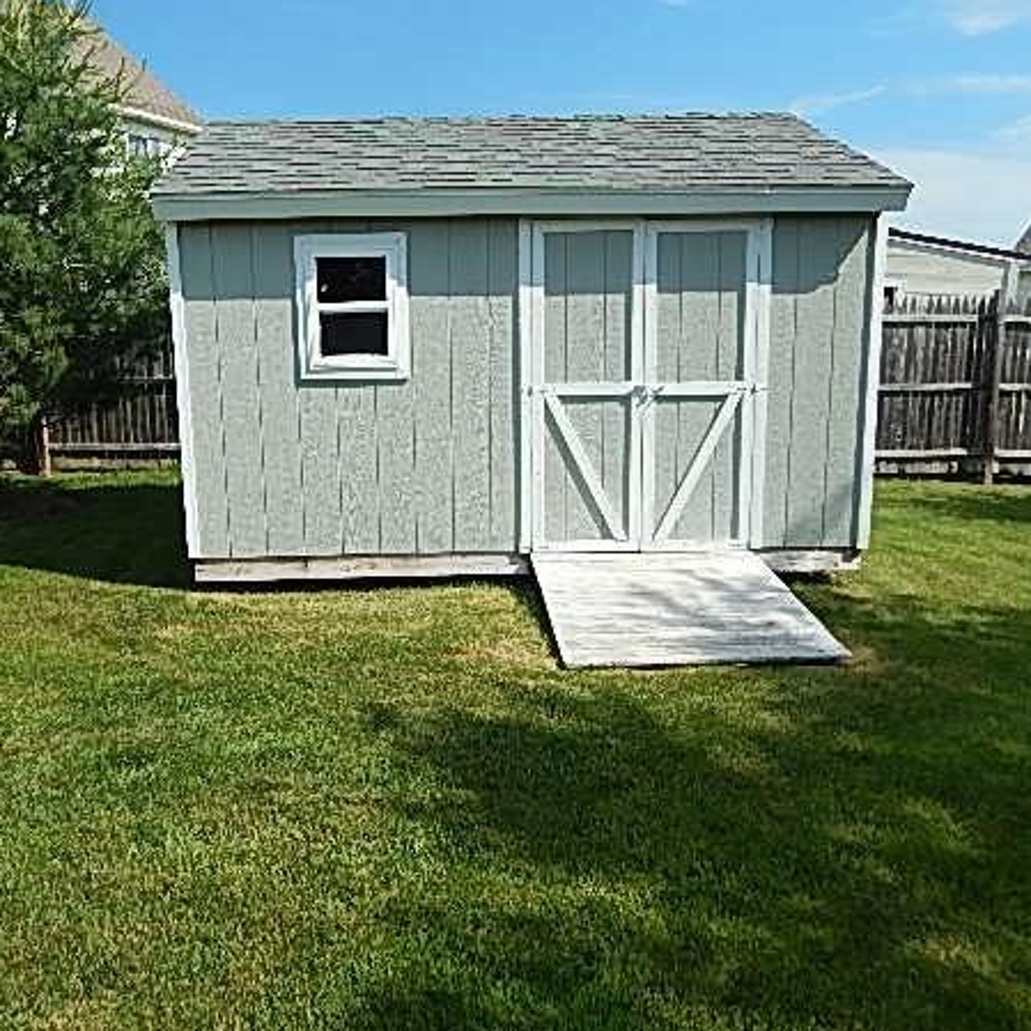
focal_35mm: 29
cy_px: 494
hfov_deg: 55.3
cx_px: 429
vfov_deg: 55.6
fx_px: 977
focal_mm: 4
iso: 125
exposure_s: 1/400
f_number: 6
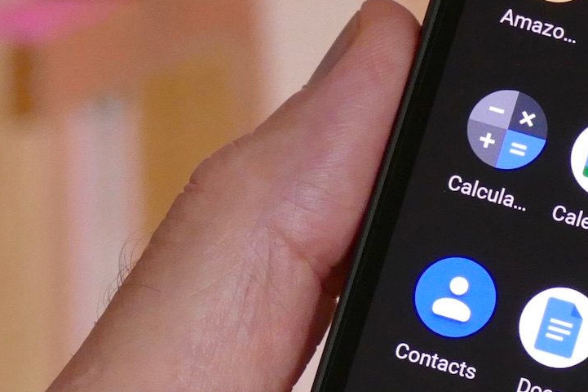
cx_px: 665
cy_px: 180
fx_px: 9175
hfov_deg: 3.7
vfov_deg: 2.4
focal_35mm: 562
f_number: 4.5
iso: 800
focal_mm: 49.07
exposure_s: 1/80
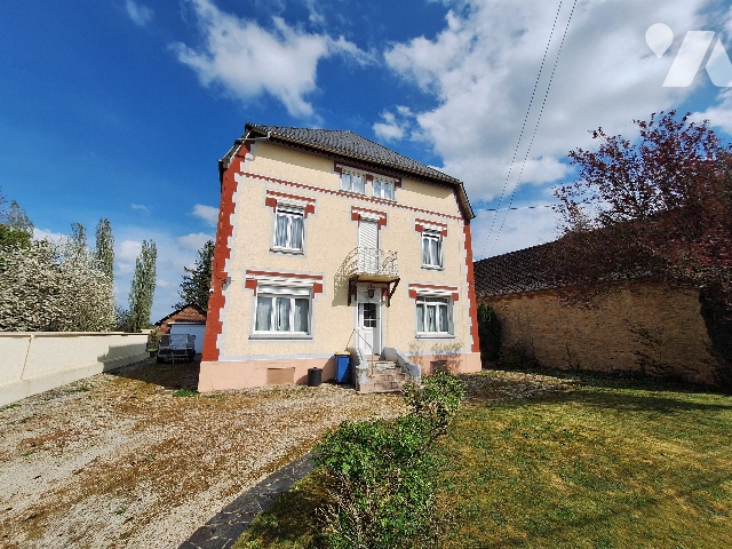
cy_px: 274
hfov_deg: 106.2
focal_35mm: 13
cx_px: 366
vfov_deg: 89.9
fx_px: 275
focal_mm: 1.74
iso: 40
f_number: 2.2
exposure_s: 1/2451
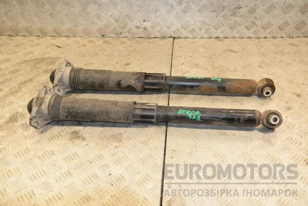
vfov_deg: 36.9
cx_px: 154
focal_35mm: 36
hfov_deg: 53.1
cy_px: 103
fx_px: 308
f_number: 5.6
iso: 800
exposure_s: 1/200
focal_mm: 24
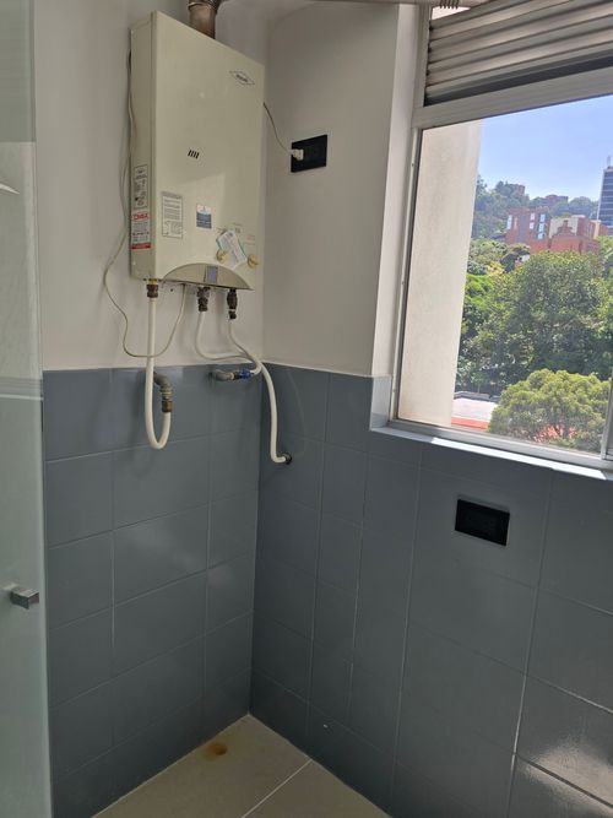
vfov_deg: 73.9
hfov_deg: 58.9
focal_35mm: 23
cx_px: 306
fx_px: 543
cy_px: 409
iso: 12
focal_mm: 6.3
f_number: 1.7
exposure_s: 1/275
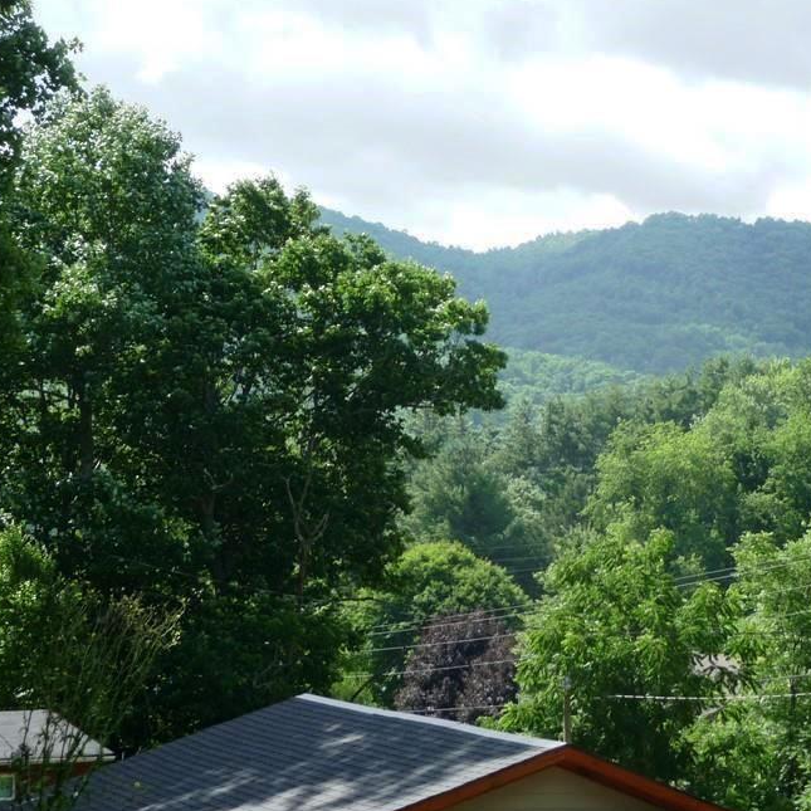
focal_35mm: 108
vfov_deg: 16.1
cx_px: 625
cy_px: 373
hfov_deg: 16.0
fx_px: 2863
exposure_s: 1/250
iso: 100
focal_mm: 13.1
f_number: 4.6
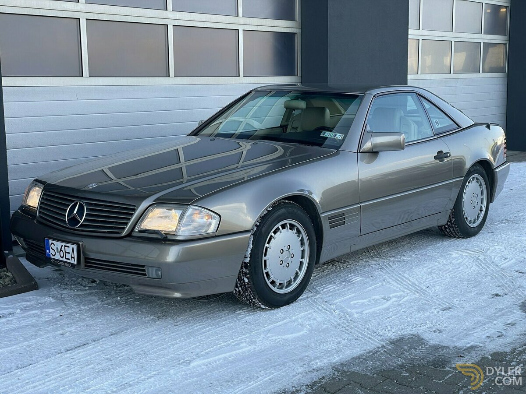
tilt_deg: -8.0
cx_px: 263
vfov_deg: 28.0
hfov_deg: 36.8
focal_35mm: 52
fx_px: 790
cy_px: 197
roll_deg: +0.3
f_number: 2
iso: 25
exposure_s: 1/178
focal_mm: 6
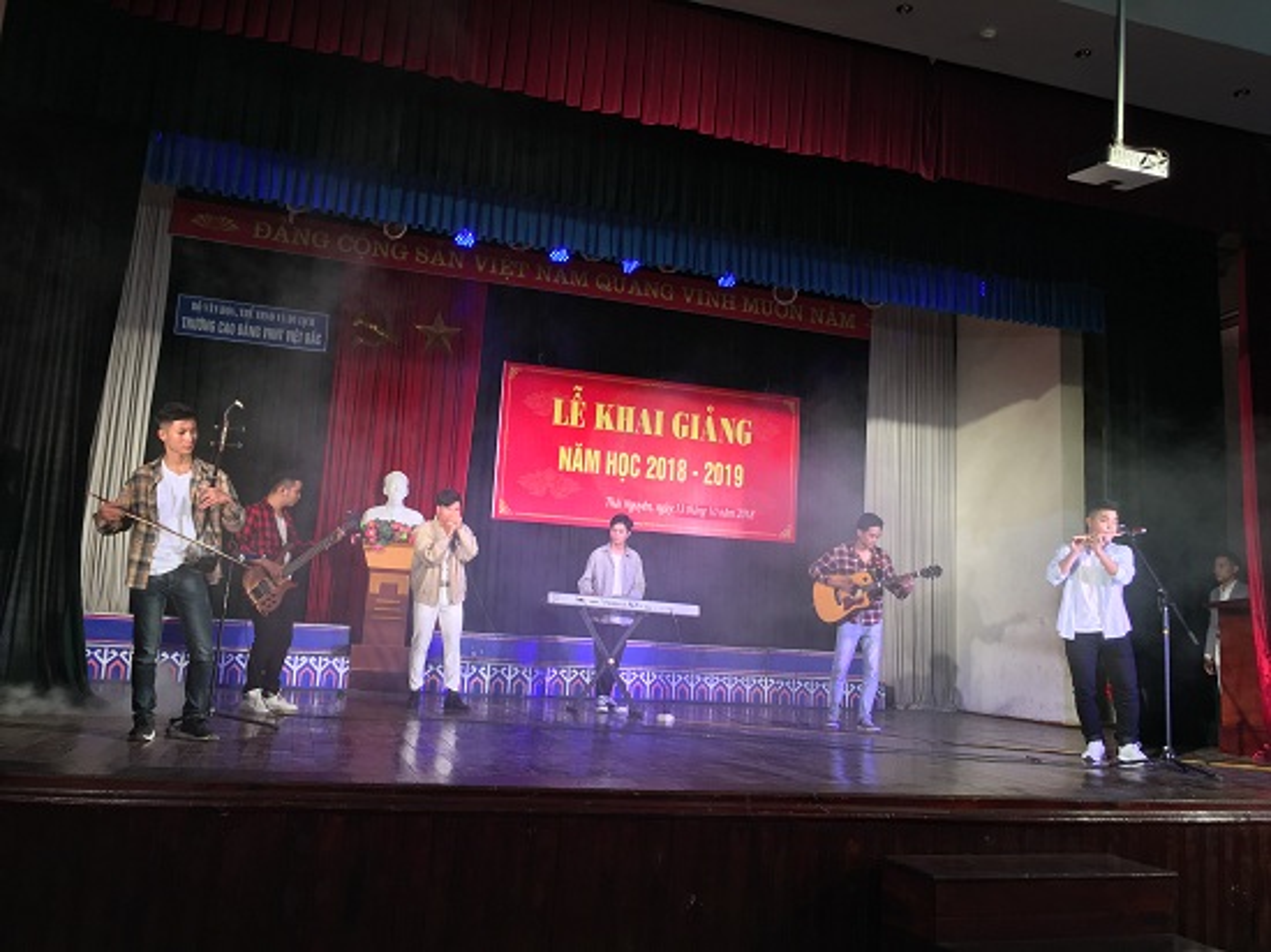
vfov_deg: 48.2
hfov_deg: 61.7
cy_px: 476
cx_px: 636
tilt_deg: +8.8
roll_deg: -2.4
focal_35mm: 29
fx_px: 1064
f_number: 2.2
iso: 32
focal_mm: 4.15
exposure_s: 1/33
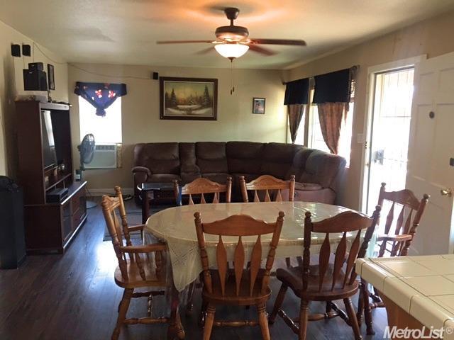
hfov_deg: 61.7
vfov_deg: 48.2
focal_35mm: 29
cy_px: 170
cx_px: 227
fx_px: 380
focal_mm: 4.15
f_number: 2.2
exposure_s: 1/30
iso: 80
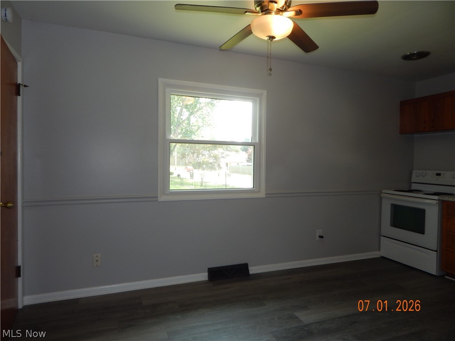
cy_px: 170
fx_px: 289
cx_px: 228
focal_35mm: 22
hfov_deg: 76.4
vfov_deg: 61.1
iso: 125
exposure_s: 1/60
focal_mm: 4
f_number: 3
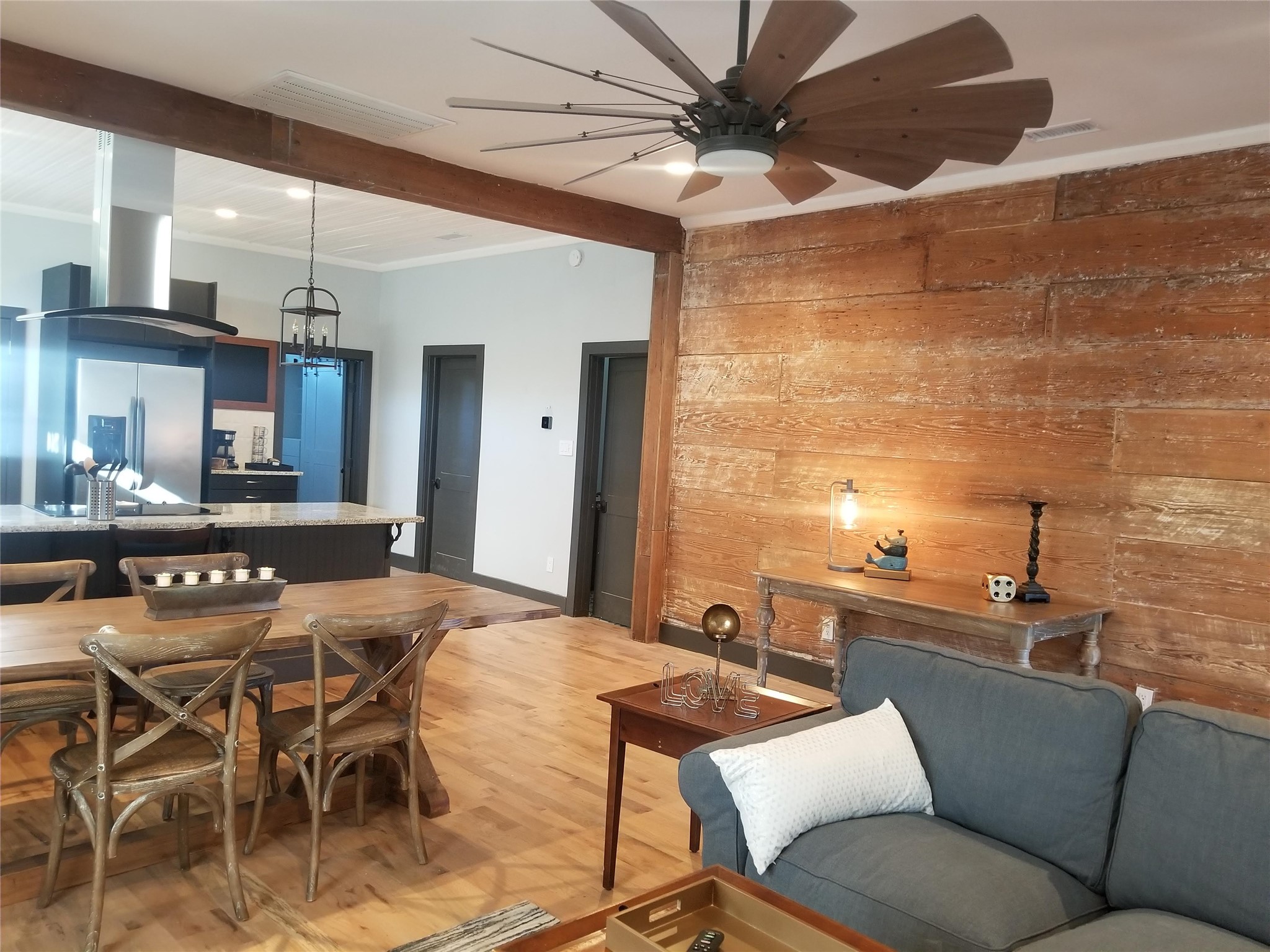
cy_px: 476
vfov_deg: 53.1
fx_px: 954
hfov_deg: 67.3
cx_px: 635
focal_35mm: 26
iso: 200
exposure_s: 1/20
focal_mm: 4.25
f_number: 1.7
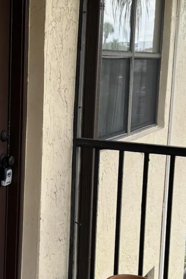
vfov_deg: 25.3
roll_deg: -3.2
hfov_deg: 17.0
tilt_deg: -8.7
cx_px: 63
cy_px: 169
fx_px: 620
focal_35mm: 80
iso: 50
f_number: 1.6
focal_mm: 5.96
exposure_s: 1/351
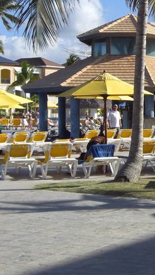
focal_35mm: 97
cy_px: 74
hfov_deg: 12.2
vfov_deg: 21.8
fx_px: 708
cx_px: 180
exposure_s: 1/160
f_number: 8
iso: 64
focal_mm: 6.2
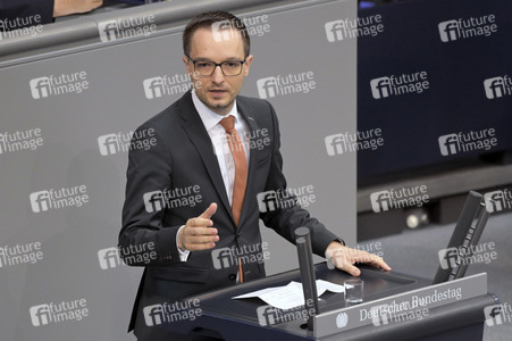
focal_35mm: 380
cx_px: 256
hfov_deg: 5.4
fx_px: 5400
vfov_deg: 3.6
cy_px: 170
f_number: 5.6
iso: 8000
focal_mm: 380
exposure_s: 1/400
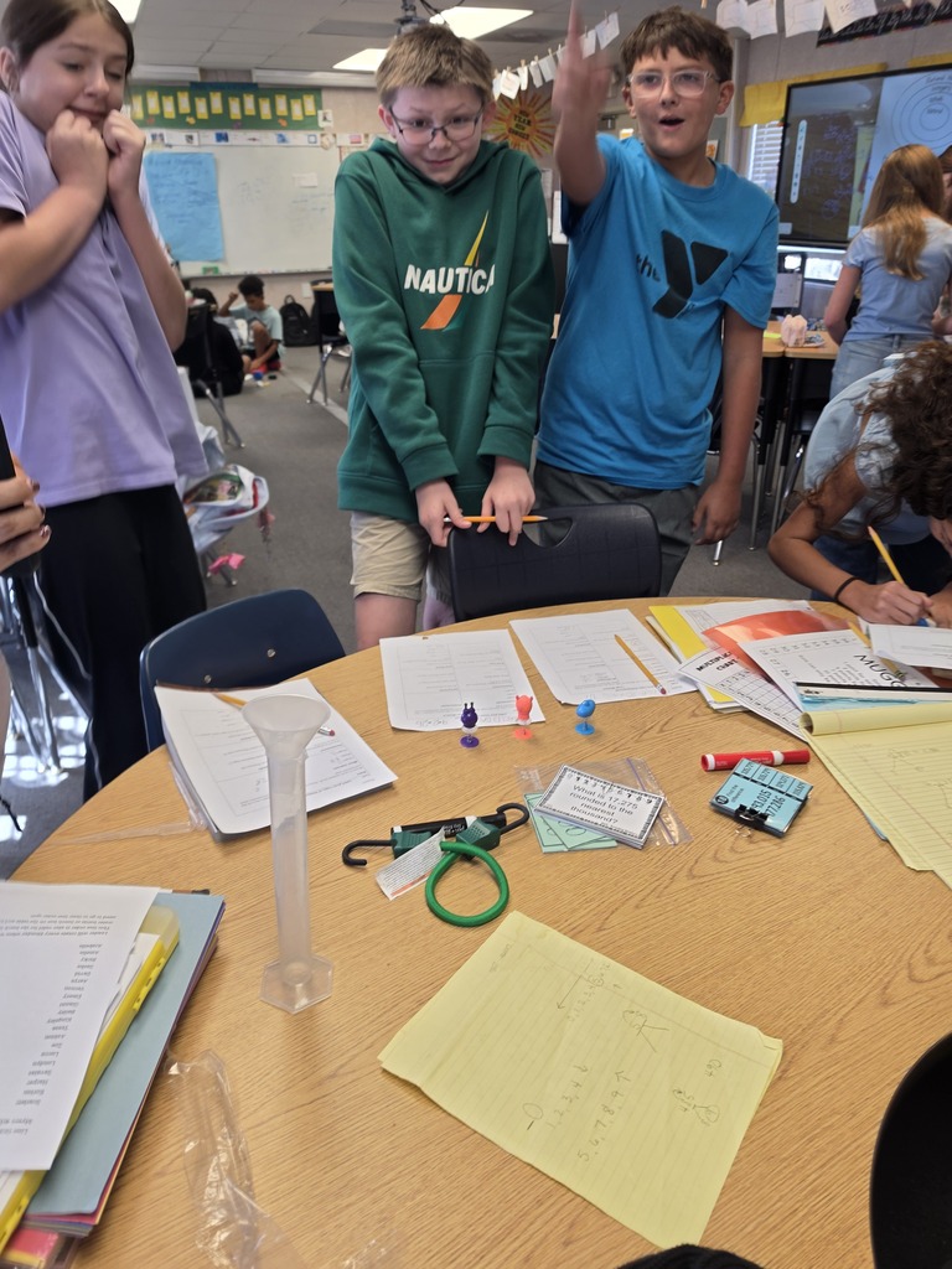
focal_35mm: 23
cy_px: 634
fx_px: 843
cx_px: 476
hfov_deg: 58.9
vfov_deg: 73.9
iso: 40
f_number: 1.4
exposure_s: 1/120
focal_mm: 6.5
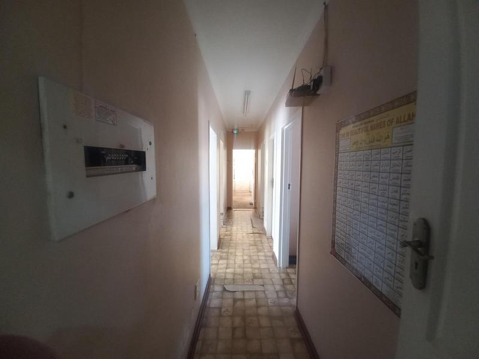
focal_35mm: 13
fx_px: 180
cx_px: 240
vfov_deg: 89.9
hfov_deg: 106.2
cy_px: 180
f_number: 2.2
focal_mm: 1.42
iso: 200
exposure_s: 1/20
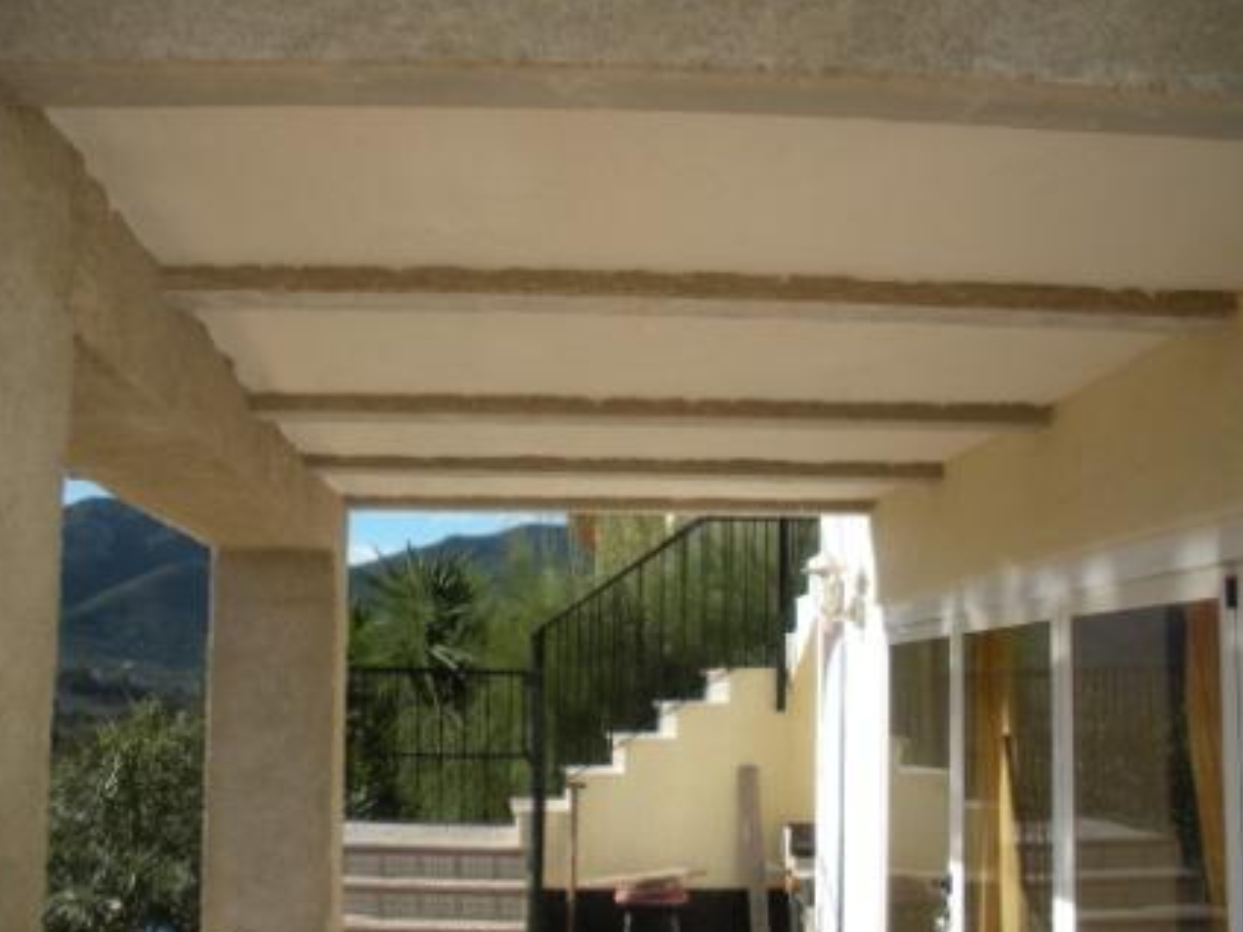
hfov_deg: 50.1
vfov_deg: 38.7
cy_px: 457
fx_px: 1329
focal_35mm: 37
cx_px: 613
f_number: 3.5
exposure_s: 1/550
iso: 64
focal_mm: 6.3
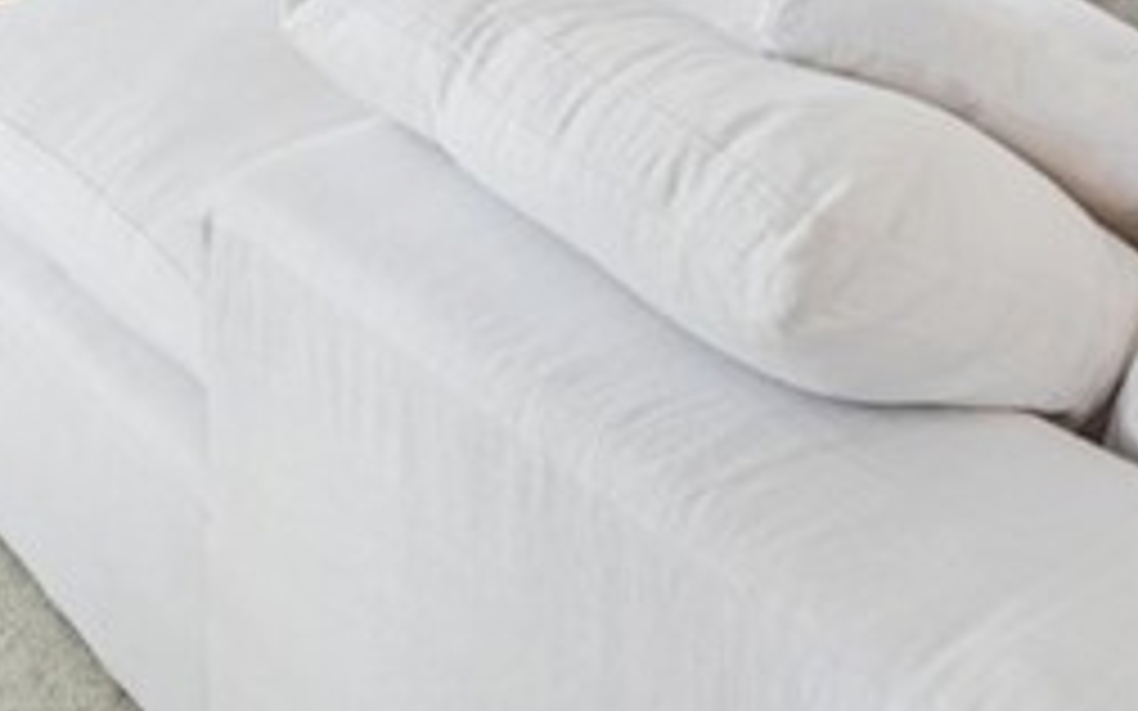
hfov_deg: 28.2
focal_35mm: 66
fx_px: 2046
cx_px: 1264
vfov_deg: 15.4
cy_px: -745
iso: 125
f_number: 9
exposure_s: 1/10
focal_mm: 16
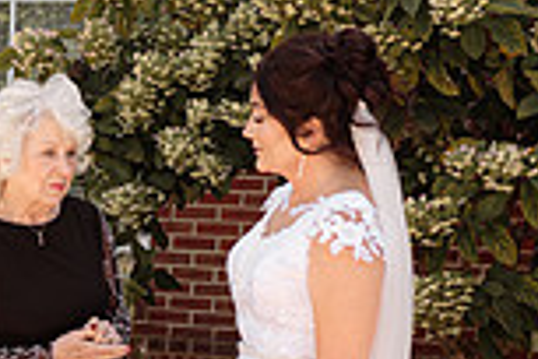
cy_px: 367
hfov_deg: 20.7
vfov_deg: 14.2
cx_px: -8
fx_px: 1420
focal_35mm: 95
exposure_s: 1/640
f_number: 2.8
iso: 160
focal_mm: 24
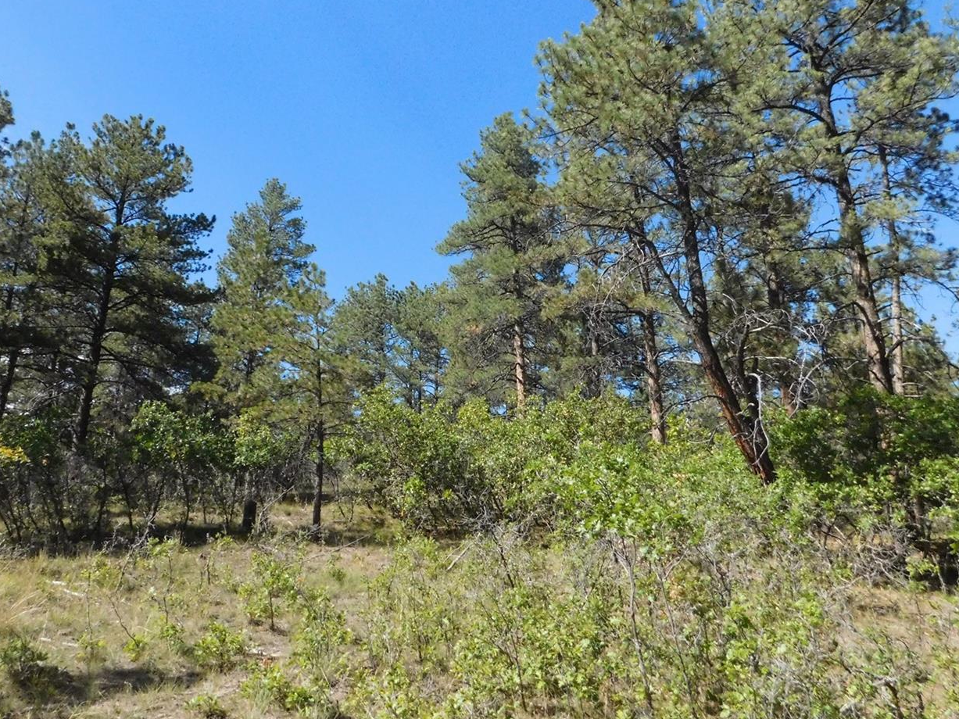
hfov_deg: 65.2
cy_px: 316
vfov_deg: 51.2
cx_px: 435
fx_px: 748
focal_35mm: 27
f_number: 6
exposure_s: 1/1500
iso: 800
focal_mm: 4
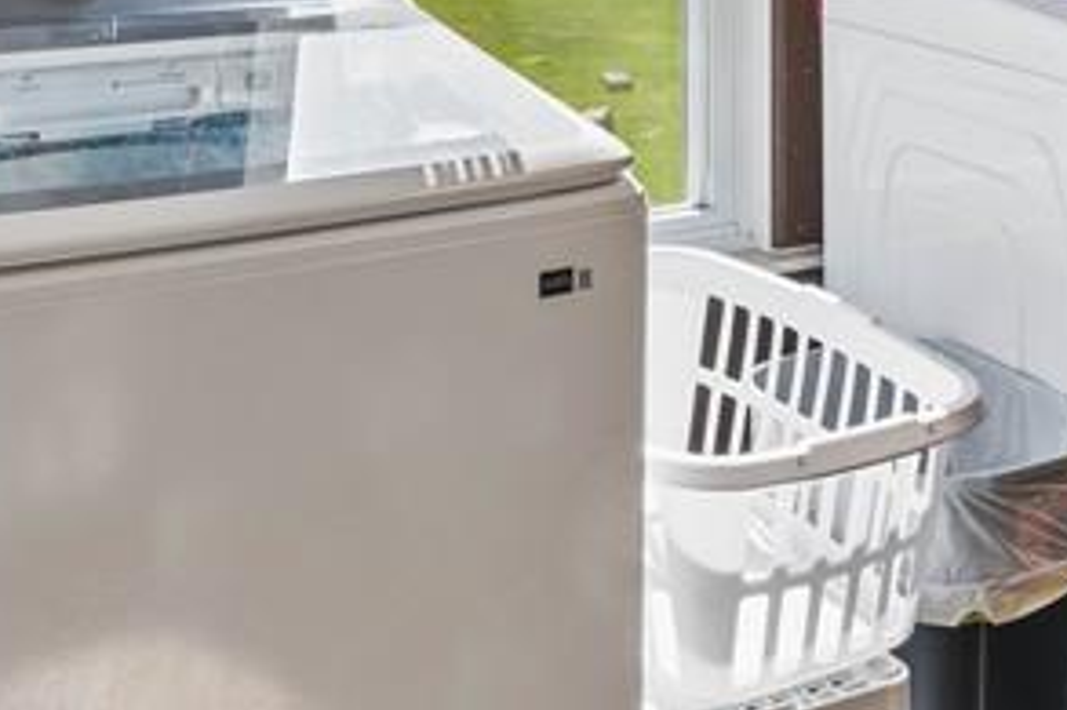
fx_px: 1659
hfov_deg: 35.5
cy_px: -171
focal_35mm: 56
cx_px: 652
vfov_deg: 22.1
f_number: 14
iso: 400
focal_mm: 16
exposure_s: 1/15
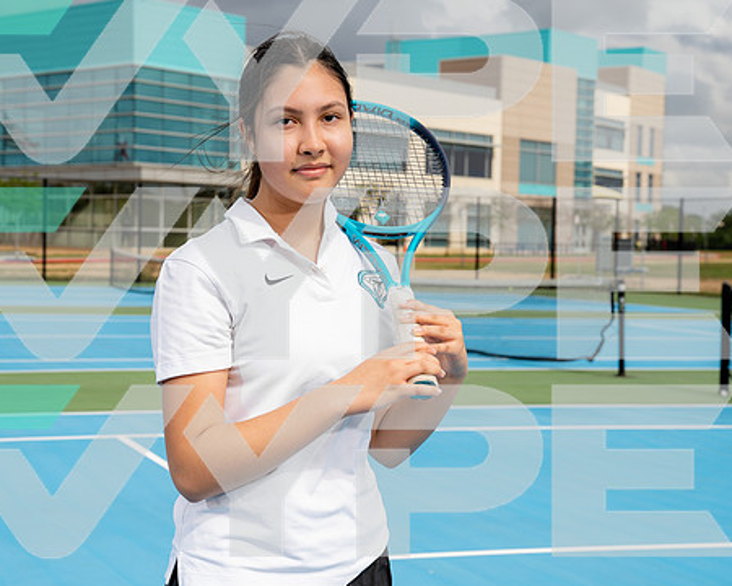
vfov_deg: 22.2
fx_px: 1495
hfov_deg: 27.5
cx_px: 330
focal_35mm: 69
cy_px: 274
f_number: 8
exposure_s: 1/250
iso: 100
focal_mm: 57
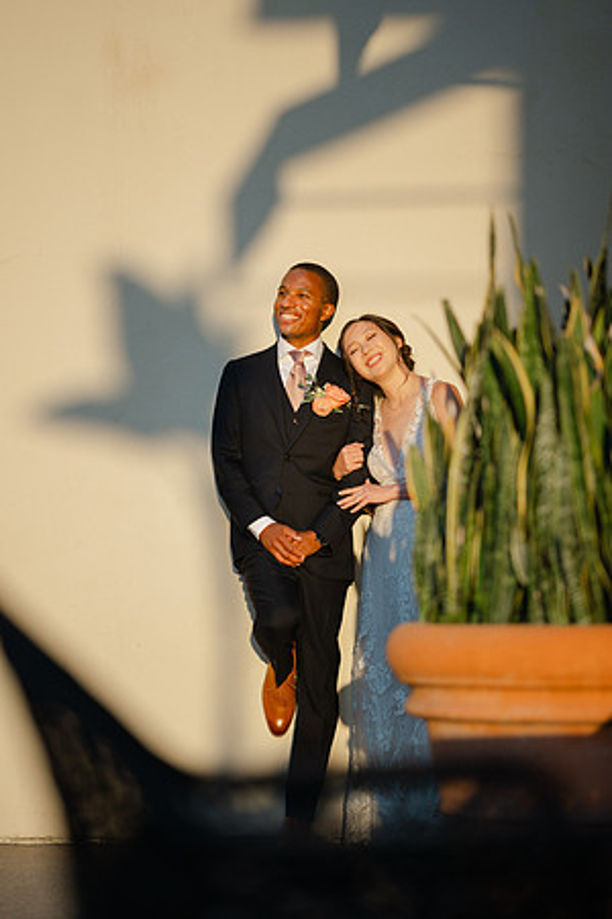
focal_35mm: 105
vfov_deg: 19.5
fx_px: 2677
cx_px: 306
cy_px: 460
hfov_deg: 13.0
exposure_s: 1/1600
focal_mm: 105
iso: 64
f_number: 1.4
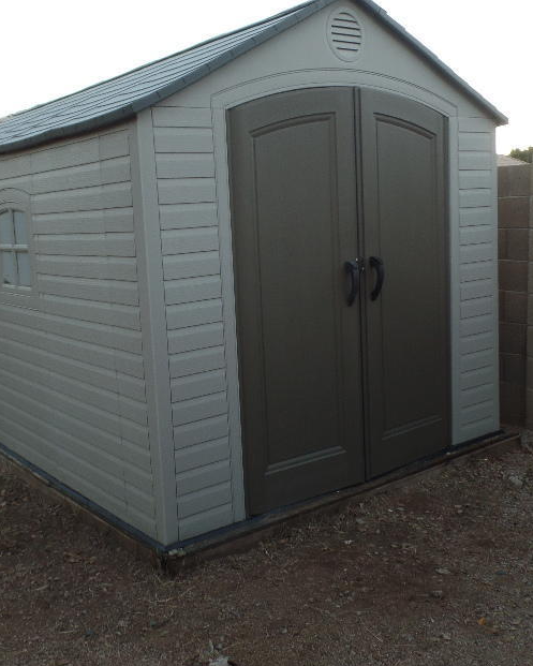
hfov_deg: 39.9
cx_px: 202
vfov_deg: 49.0
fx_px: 729
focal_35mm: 37
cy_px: 308
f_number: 2.8
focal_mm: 4.1
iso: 80
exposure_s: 1/30
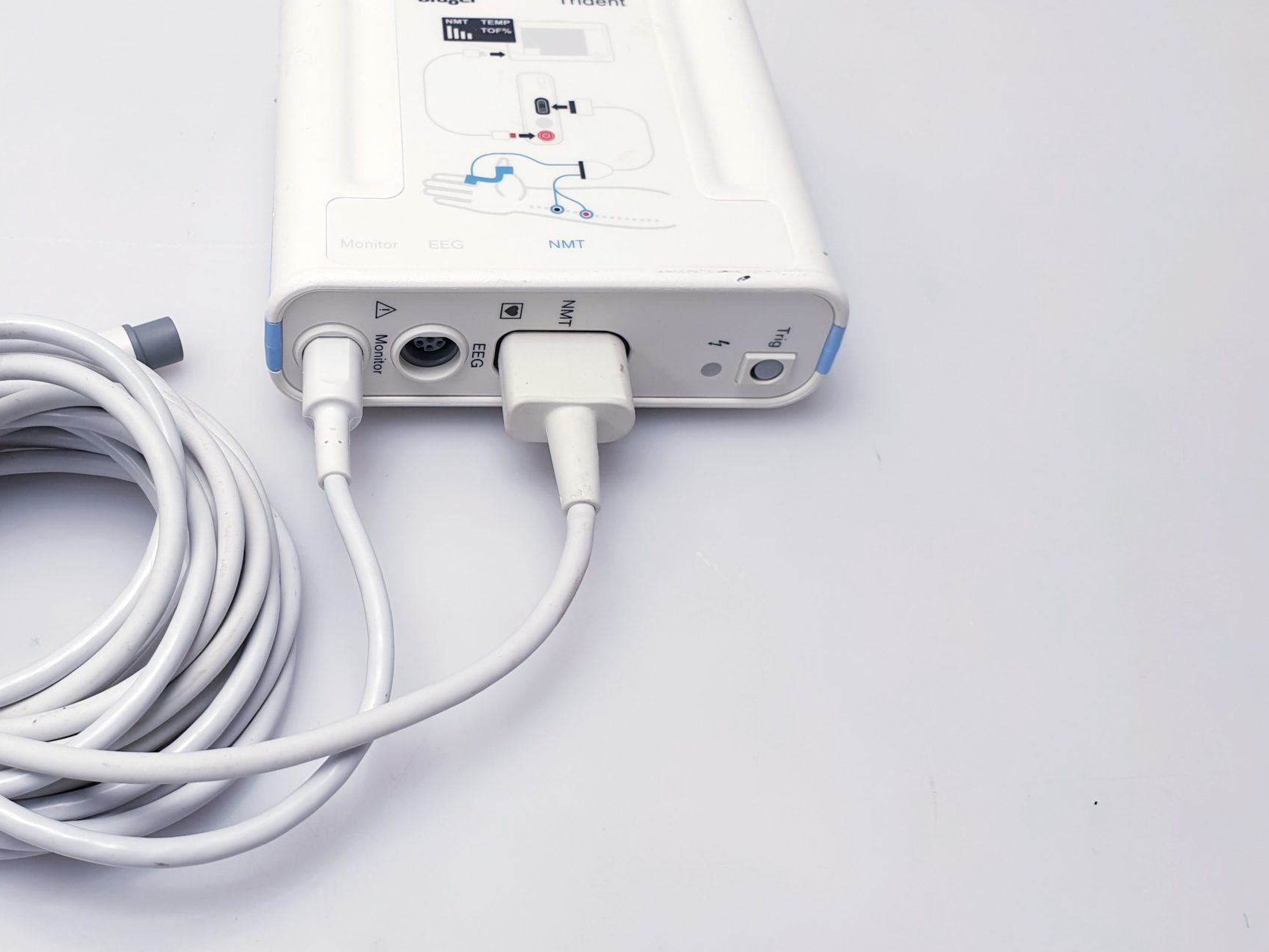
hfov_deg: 46.3
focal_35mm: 39
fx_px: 1430
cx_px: 335
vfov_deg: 36.8
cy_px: 496
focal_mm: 4.3
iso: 50
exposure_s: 1/50
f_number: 2.4
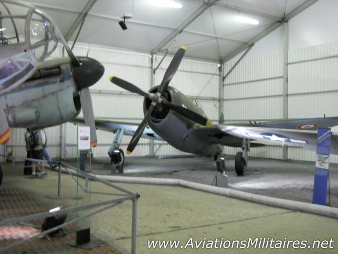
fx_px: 400
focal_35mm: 41
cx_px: 169
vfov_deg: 35.1
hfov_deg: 45.8
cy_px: 127
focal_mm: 6.72
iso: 400
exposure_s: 1/10
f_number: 3.1
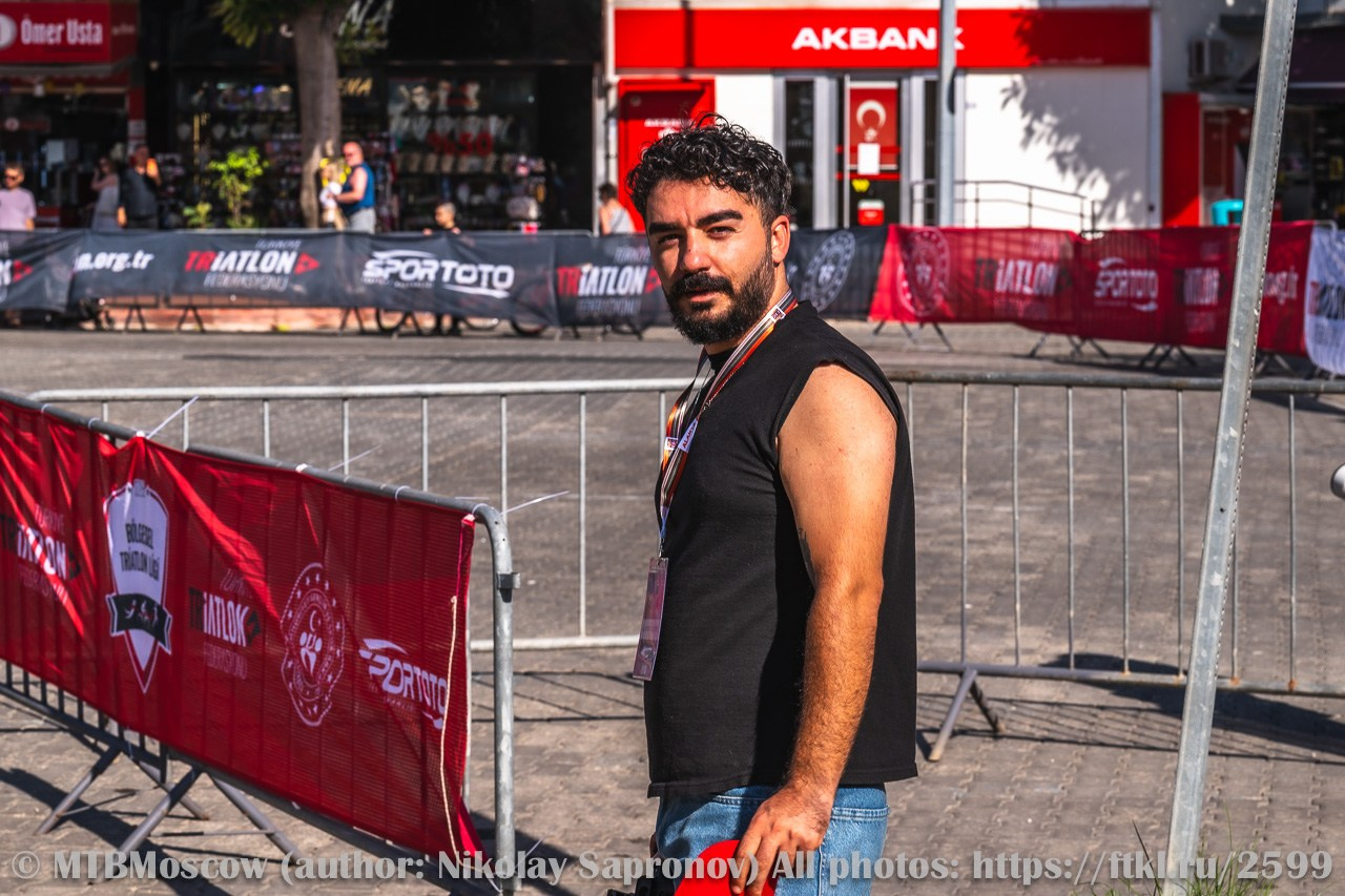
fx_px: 3847
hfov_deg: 19.8
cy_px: 448
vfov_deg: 13.3
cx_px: 672
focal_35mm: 103
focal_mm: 103
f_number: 11
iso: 32
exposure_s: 1/100
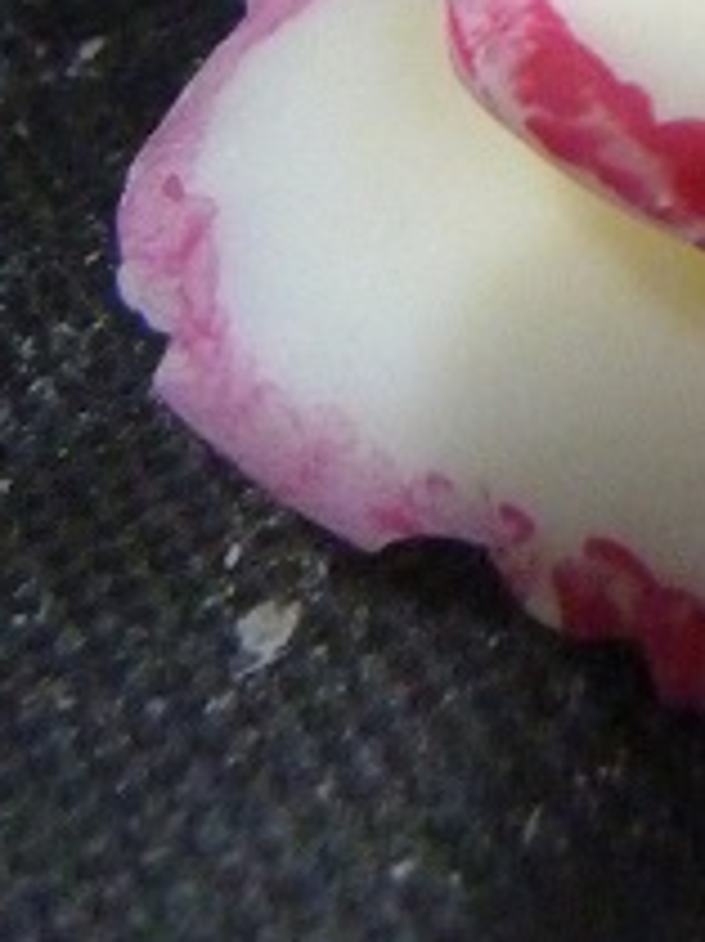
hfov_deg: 13.2
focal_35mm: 103
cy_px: -668
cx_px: 1172
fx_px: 2803
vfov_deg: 16.5
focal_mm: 4.5
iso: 800
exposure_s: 1/25
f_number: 2.8
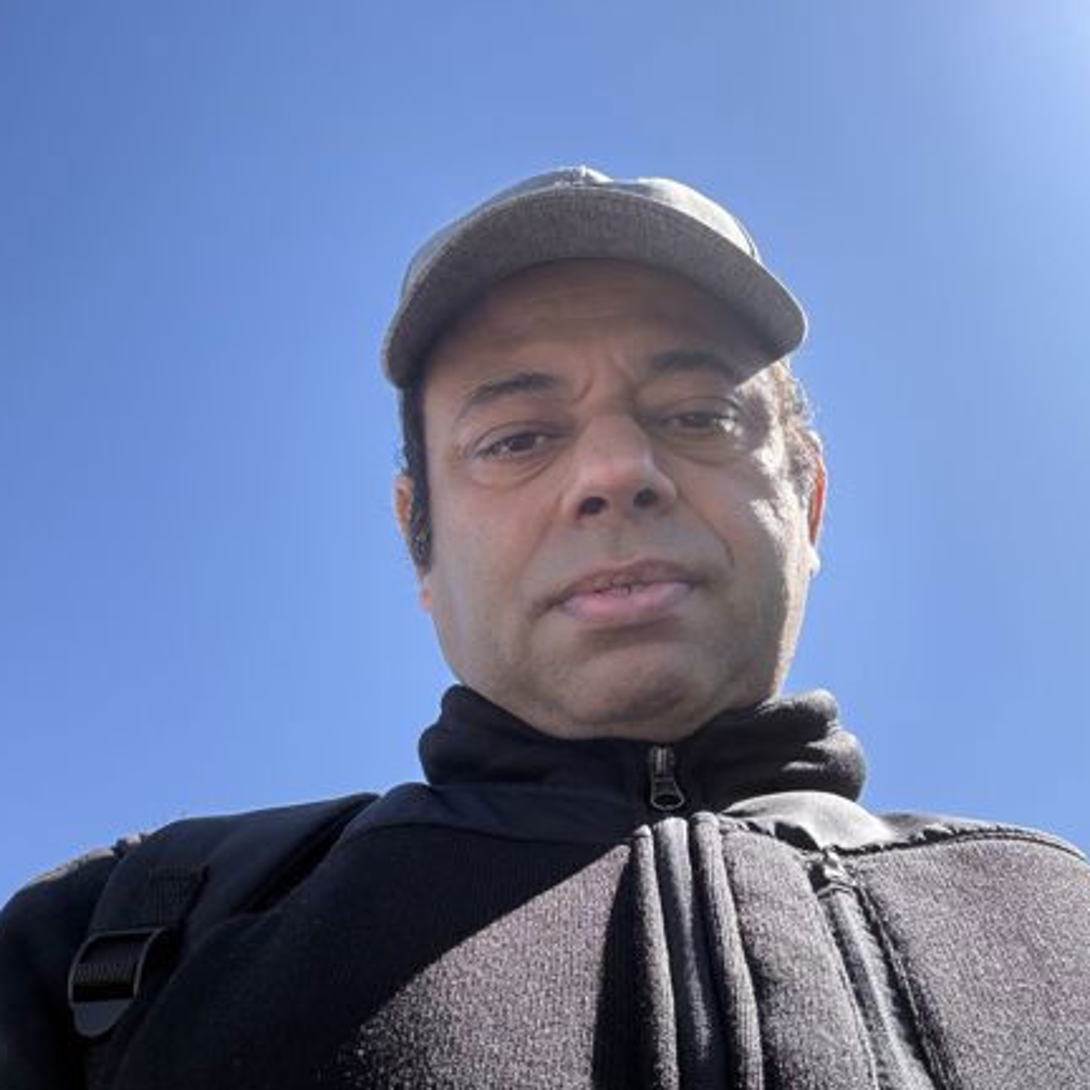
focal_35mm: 36
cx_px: 542
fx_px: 1282
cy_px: 473
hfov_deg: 46.0
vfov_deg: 45.9
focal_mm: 2.69
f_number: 1.9
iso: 40
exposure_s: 1/761
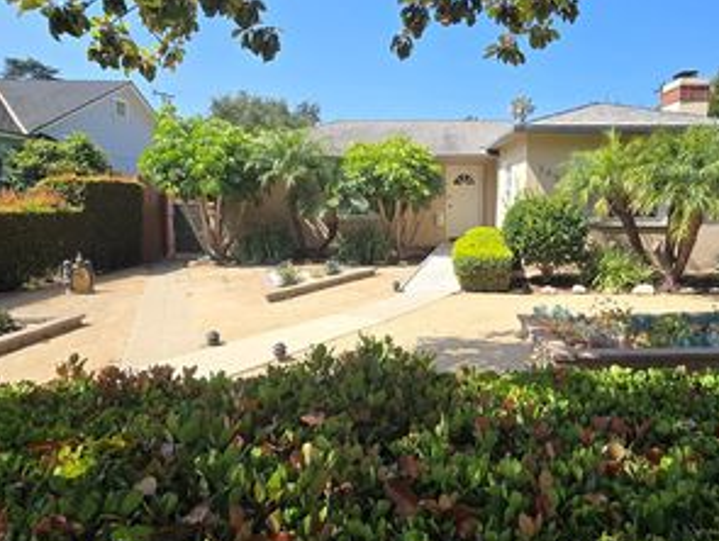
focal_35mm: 22
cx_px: 402
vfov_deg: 61.1
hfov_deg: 76.0
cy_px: 250
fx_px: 458
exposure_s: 1/1242
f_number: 2.2
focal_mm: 2.2
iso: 50
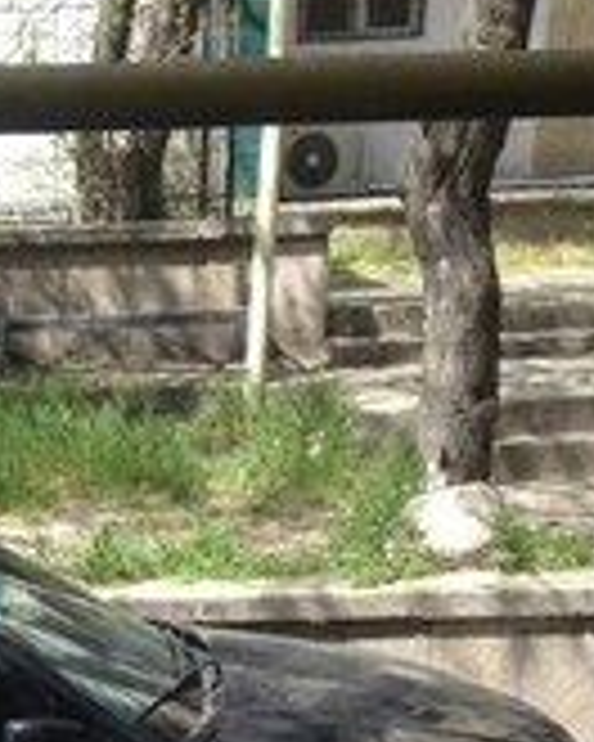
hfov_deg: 15.3
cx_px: -130
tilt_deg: -17.0
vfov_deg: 18.4
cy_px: 971
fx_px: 2132
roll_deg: +1.3
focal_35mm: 97
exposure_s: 1/407
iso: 50
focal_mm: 4.12
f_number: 2.4
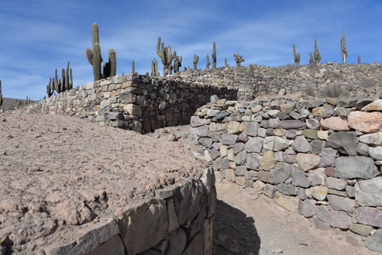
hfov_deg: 65.4
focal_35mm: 28
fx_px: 297
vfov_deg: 46.5
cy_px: 128
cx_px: 191
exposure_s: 1/320
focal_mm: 28
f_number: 9
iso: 100
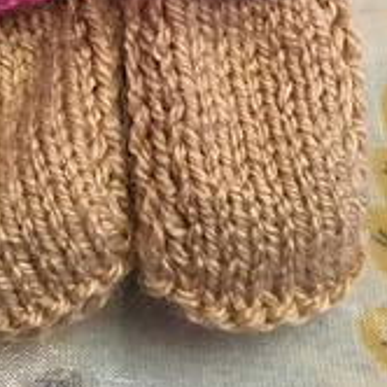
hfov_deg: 22.4
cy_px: 33
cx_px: 155
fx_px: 974
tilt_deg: -66.8
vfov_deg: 21.9
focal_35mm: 77
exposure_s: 1/33
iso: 160
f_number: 2.2
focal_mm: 4.15
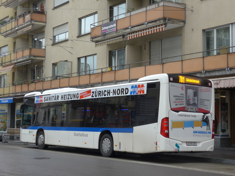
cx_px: 118
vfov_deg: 23.7
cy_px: 88
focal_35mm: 62
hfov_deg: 31.2
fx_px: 421
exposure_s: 1/200
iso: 80
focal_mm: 12.7
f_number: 3.7
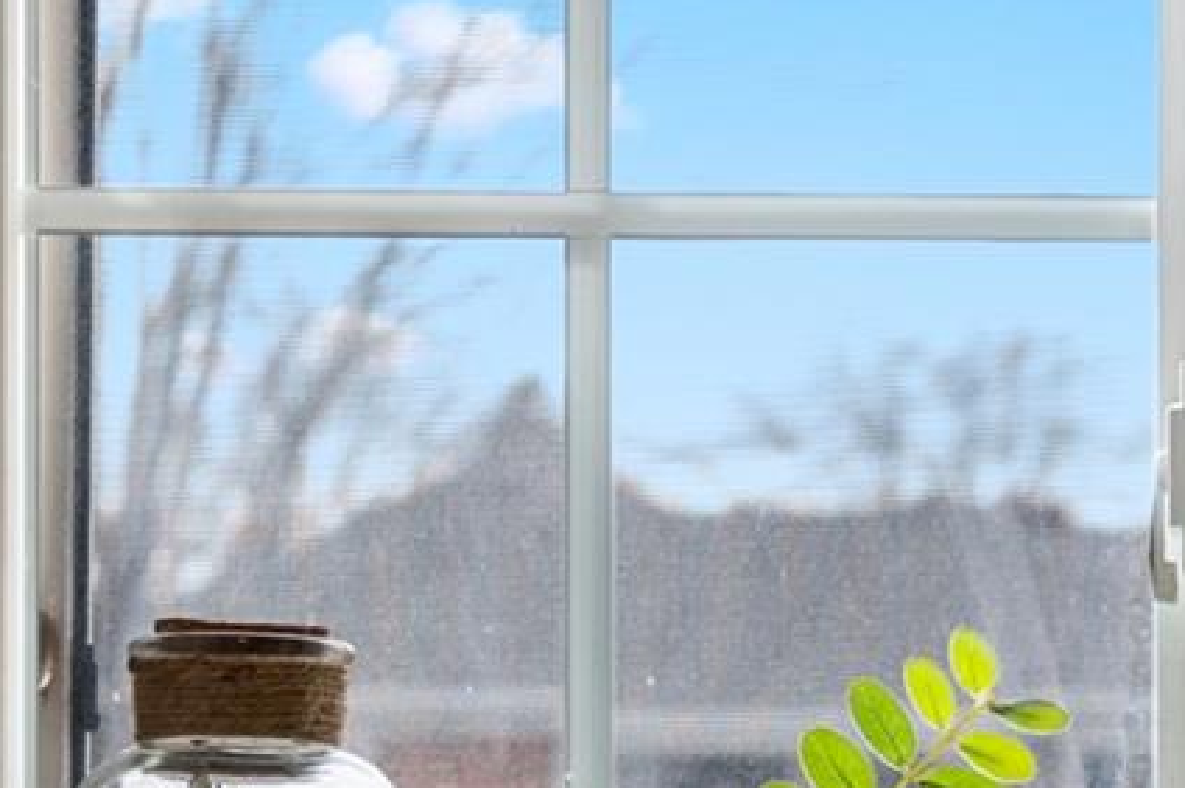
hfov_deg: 13.4
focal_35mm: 151
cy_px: 1014
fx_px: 4966
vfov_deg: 8.9
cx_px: 1263
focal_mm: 27
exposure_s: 1/400
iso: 200
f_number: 2.8
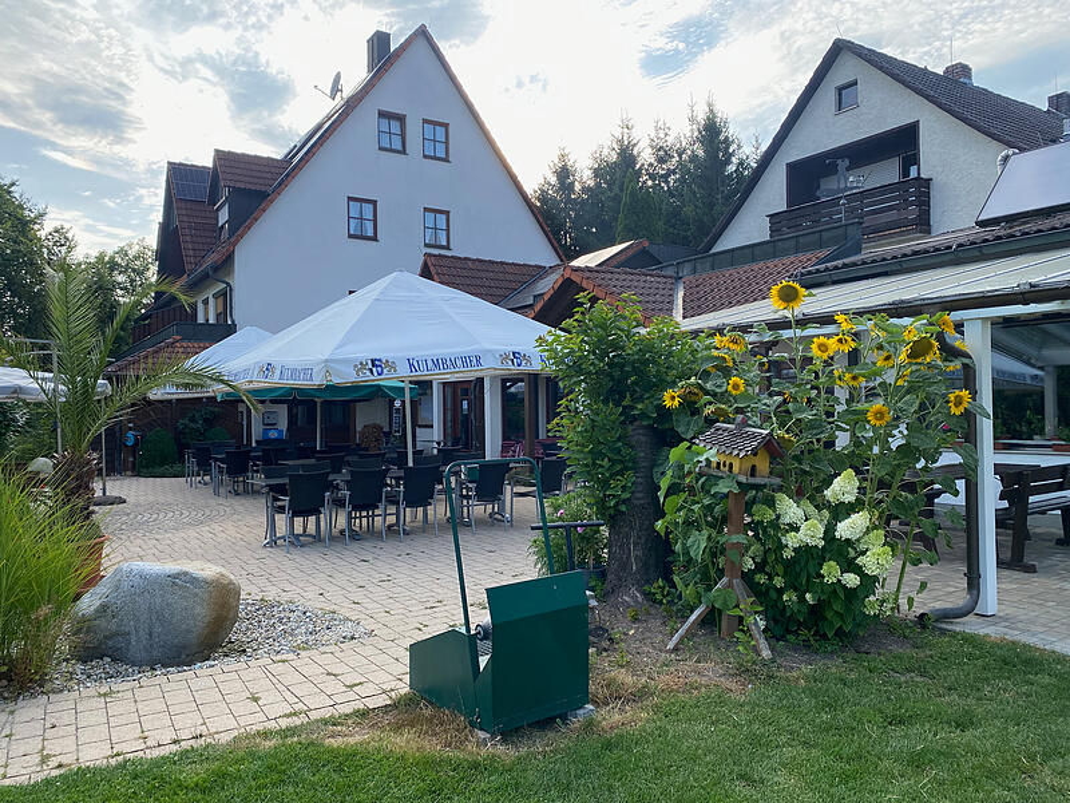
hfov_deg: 67.3
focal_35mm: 26
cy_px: 402
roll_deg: +1.1
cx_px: 535
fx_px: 804
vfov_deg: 53.1
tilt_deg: +0.5
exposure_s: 1/757
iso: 32
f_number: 1.8
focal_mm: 4.25
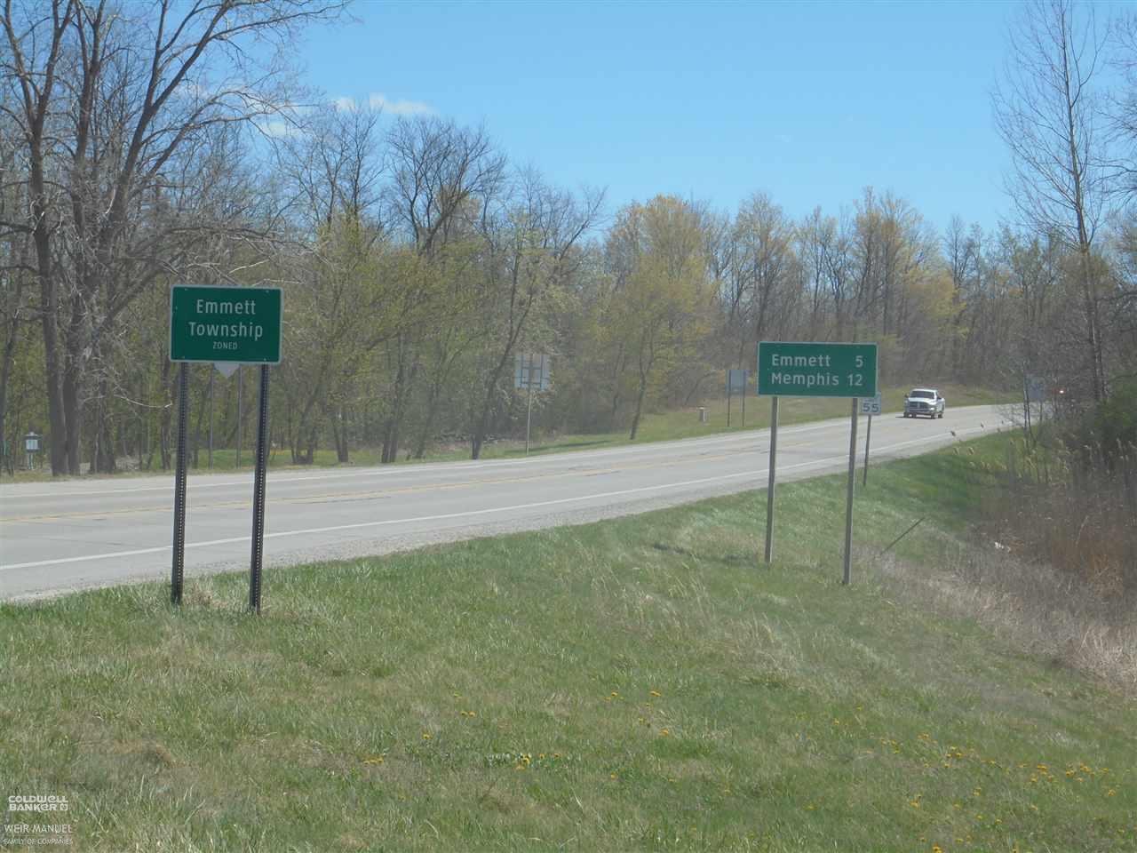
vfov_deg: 17.8
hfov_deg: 23.6
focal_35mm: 83
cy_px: 426
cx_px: 568
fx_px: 2726
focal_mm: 14.9
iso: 100
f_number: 6.7
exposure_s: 1/400
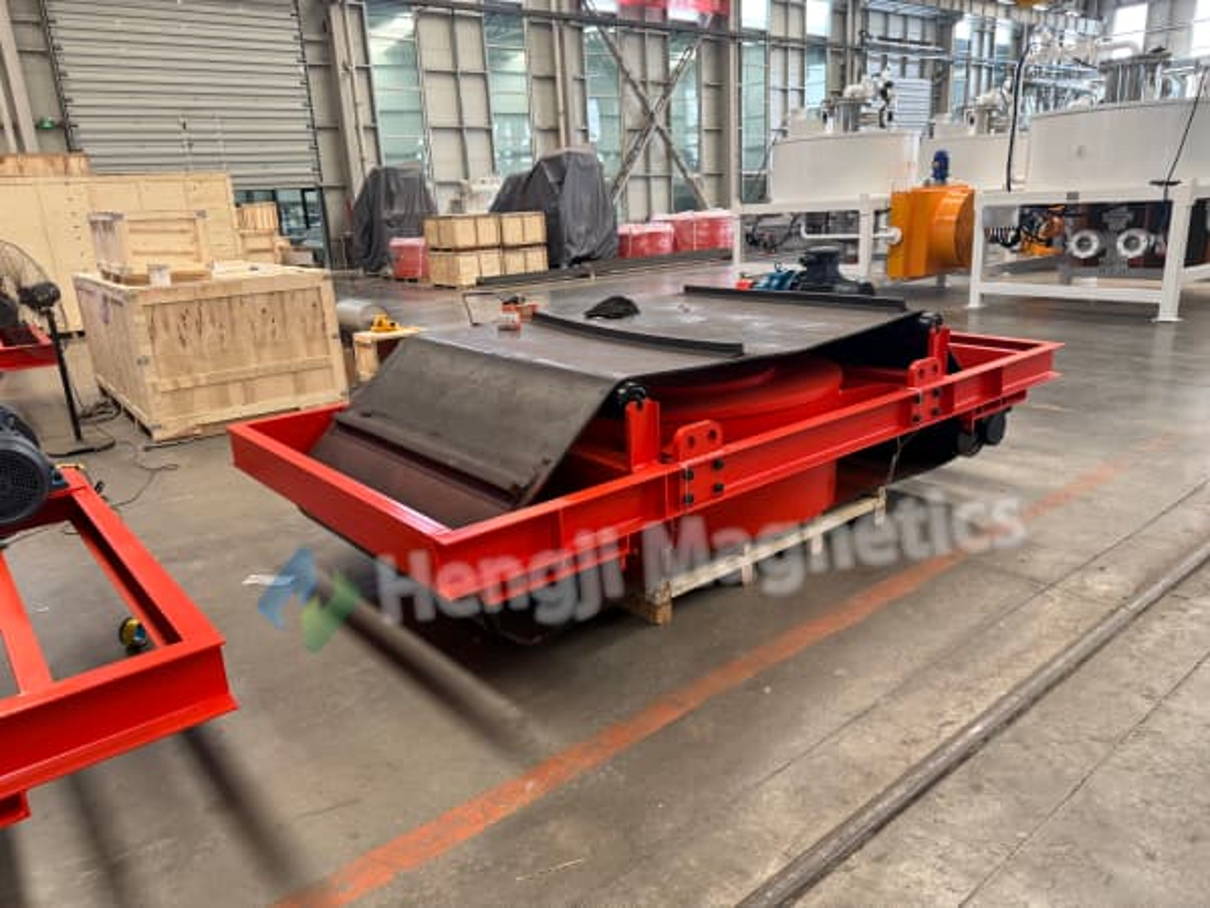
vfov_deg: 56.8
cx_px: 605
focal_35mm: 24
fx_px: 839
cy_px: 454
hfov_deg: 71.6
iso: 125
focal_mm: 6.76
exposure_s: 1/121
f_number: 1.78
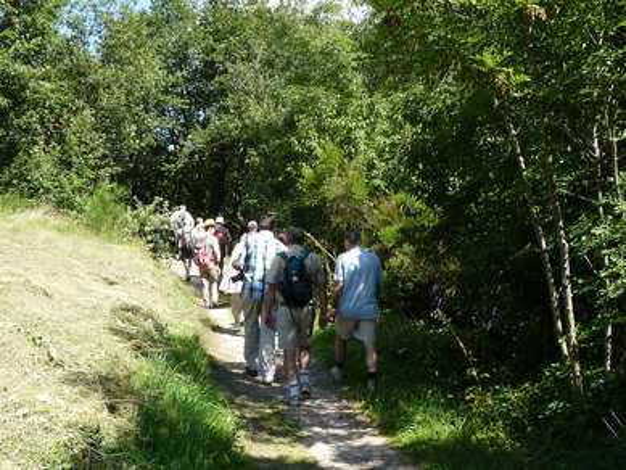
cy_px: 235
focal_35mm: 51
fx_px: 923
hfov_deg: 37.5
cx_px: 313
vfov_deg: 28.6
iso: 100
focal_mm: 5.1
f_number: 4
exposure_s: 1/250
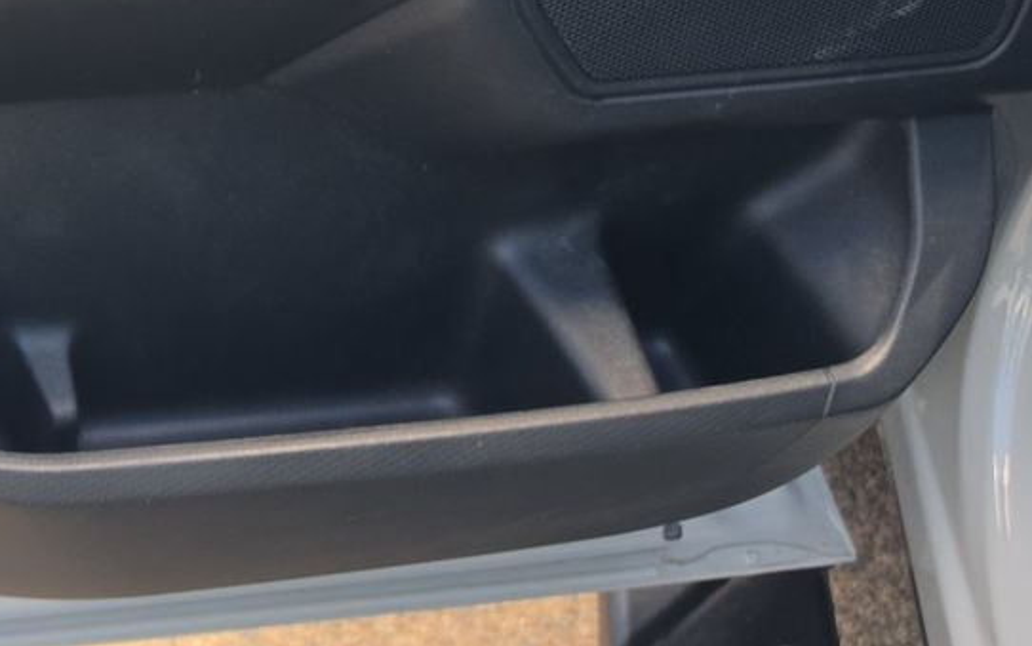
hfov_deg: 25.3
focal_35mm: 72
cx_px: -244
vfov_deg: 16.8
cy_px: -252
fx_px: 2025
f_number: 1.4
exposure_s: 1/119
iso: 11
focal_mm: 6.5
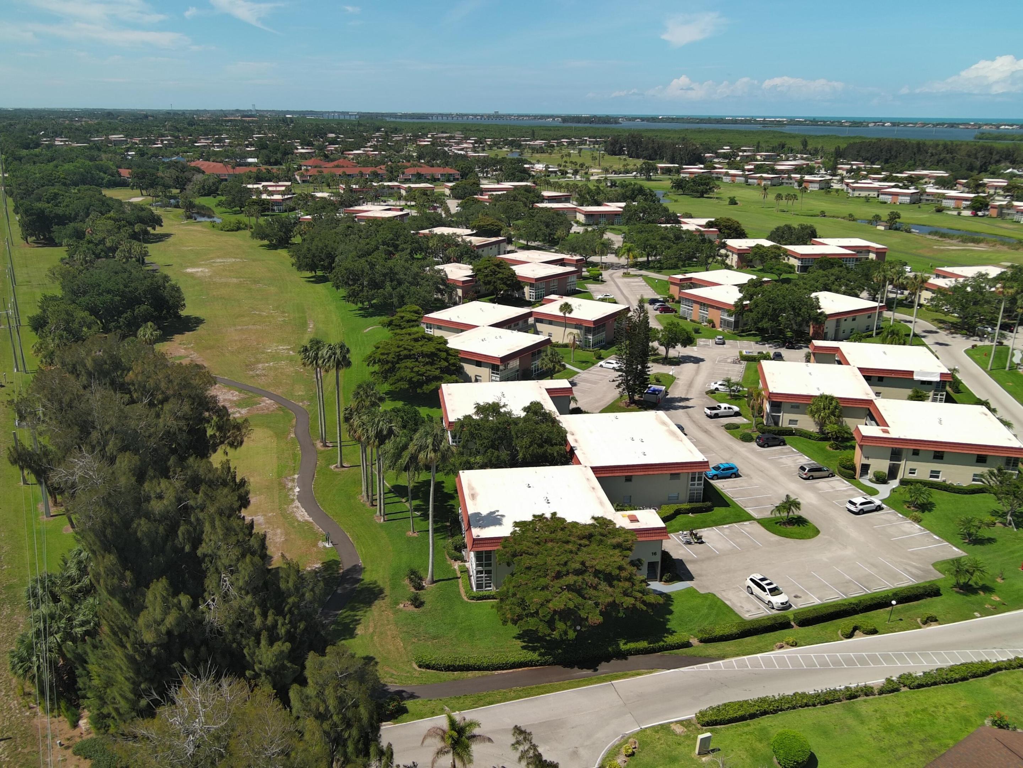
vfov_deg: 49.7
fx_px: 827
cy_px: 384
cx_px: 512
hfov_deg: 63.4
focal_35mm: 28
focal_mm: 10.6
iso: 100
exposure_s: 1/907
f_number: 2.8
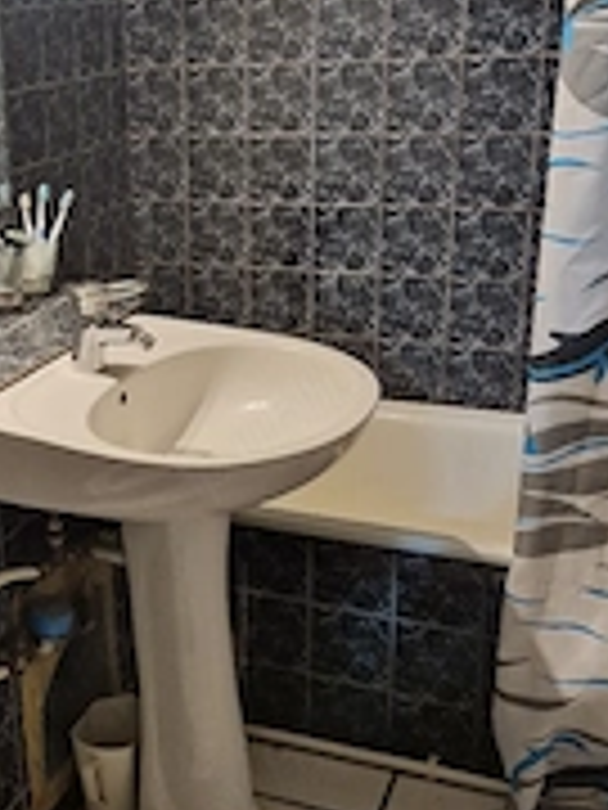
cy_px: 436
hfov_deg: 27.7
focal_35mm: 51
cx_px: 77
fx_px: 1194
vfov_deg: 37.5
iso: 500
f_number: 1.8
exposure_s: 1/25
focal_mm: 5.4
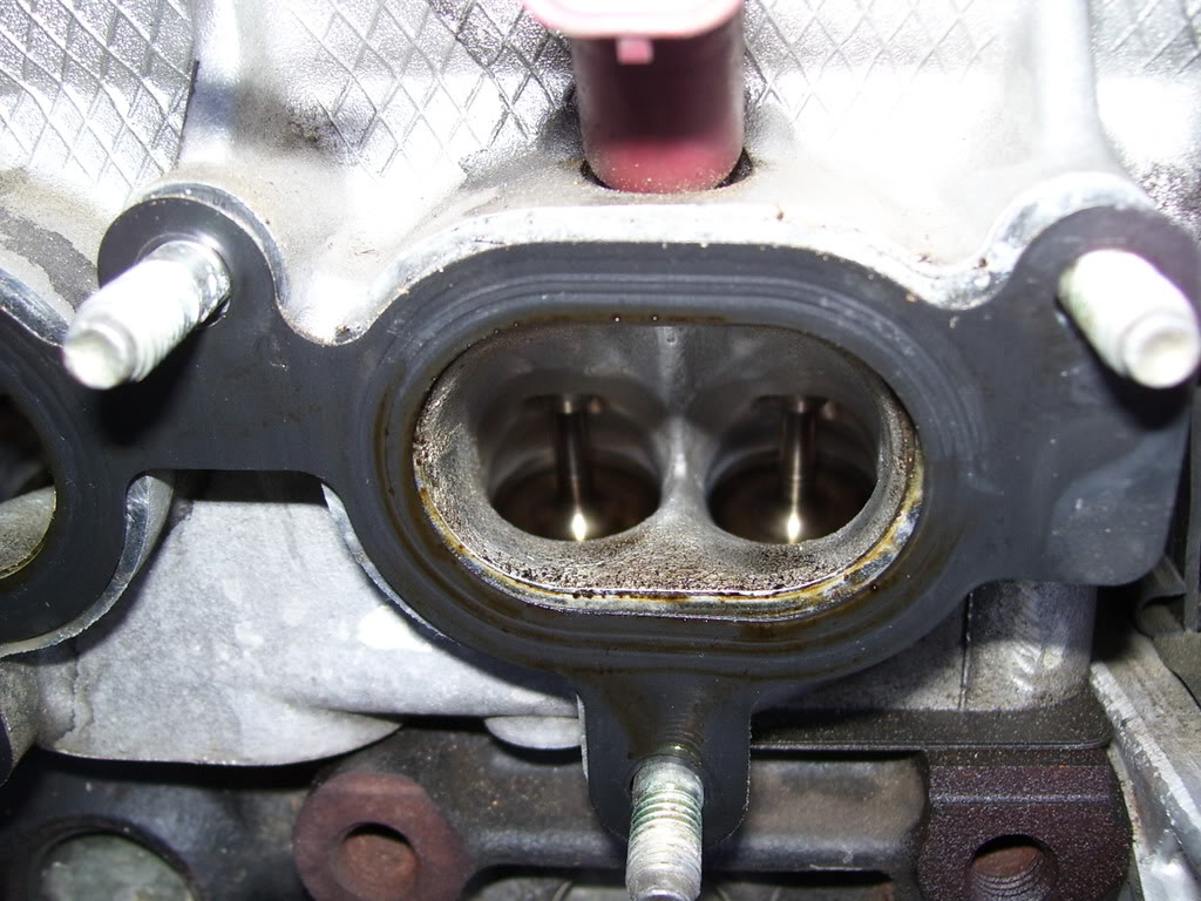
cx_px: 600
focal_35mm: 36
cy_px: 450
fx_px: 1249
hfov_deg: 51.4
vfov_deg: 39.7
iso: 80
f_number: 2.7
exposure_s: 1/60
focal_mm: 6
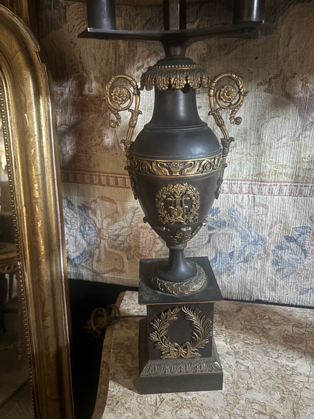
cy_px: 210
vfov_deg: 67.3
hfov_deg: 53.1
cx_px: 157
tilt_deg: -20.6
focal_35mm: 26
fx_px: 314
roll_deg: +1.7
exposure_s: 1/14
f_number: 1.6
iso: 800
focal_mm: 5.96
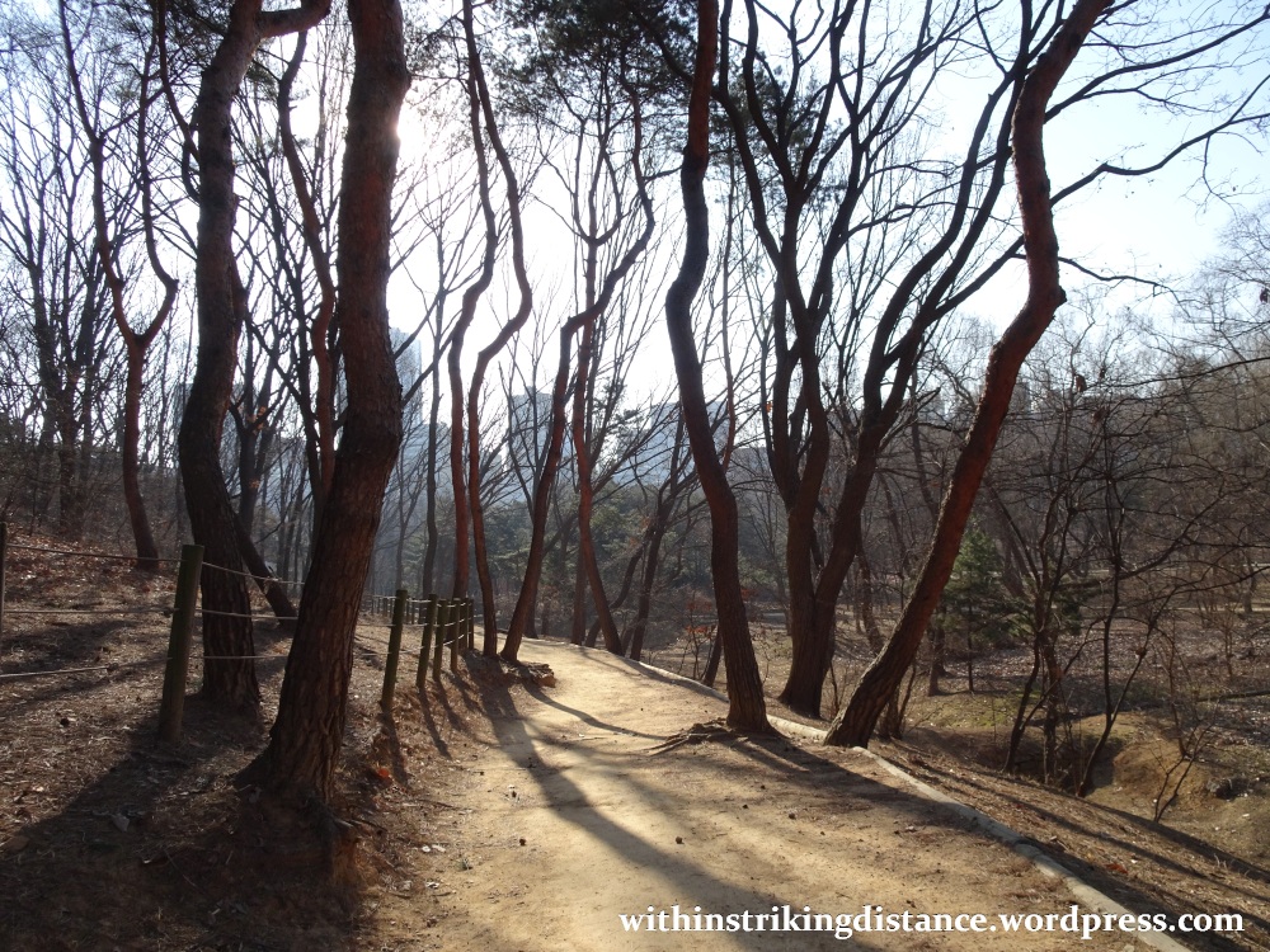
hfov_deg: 71.6
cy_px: 476
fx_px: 881
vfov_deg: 56.8
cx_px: 635
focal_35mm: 24
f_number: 3.5
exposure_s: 1/500
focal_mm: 4.1
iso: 80
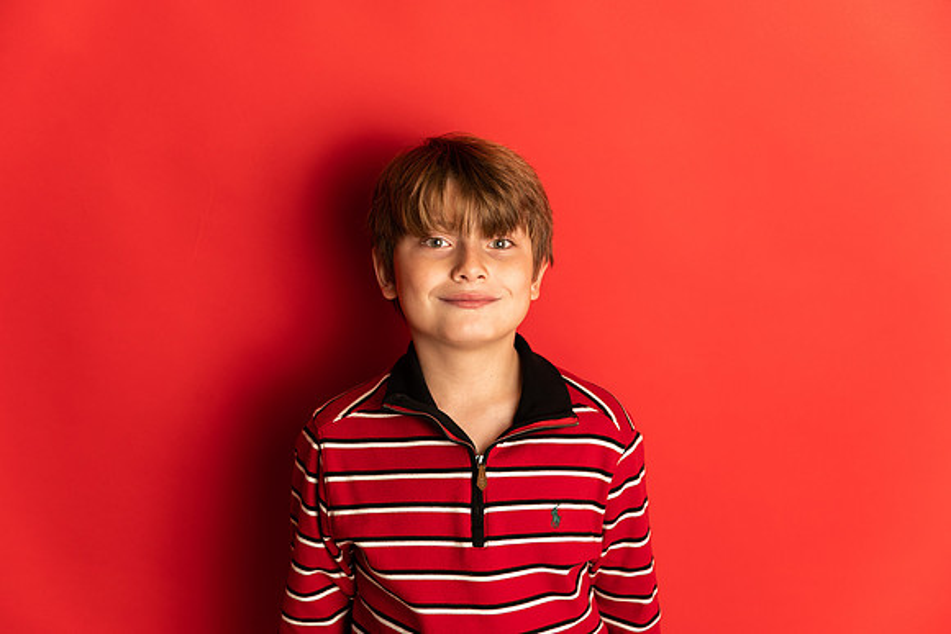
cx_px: 476
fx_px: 1321
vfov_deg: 27.0
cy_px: 317
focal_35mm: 50
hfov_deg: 39.6
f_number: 4
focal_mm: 50
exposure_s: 1/160
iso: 100
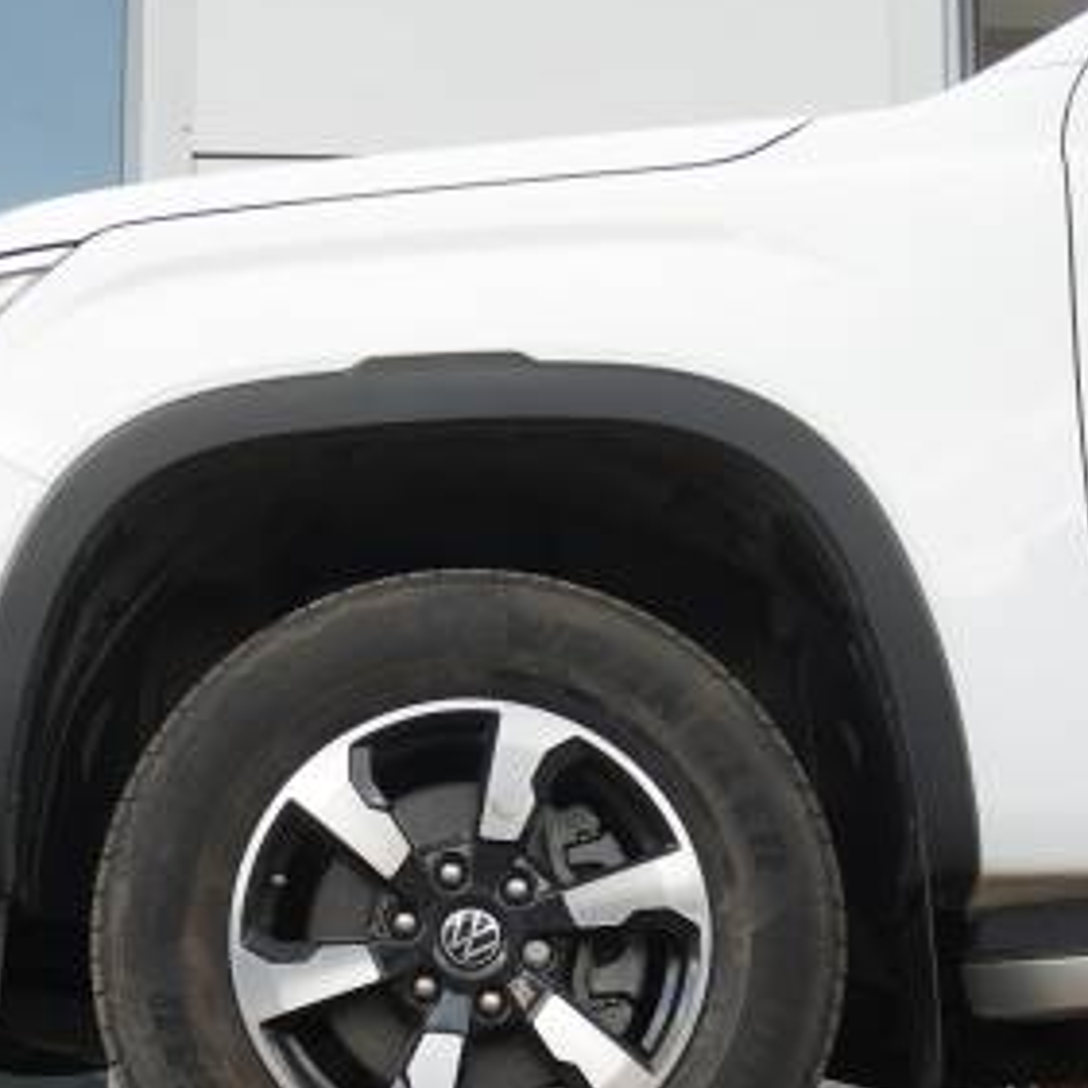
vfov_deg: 19.8
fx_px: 3094
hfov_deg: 19.9
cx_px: 538
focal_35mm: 87
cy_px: 801
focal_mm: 30
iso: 100
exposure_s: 1/60
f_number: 4.5
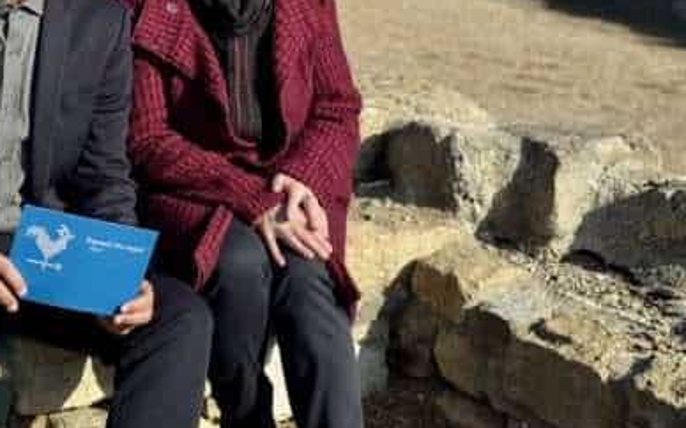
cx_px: 233
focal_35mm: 84
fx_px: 1570
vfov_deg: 15.3
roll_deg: -0.6
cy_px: 23
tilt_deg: -8.4
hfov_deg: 24.5
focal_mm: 6.76
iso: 64
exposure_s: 1/3610
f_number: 1.78
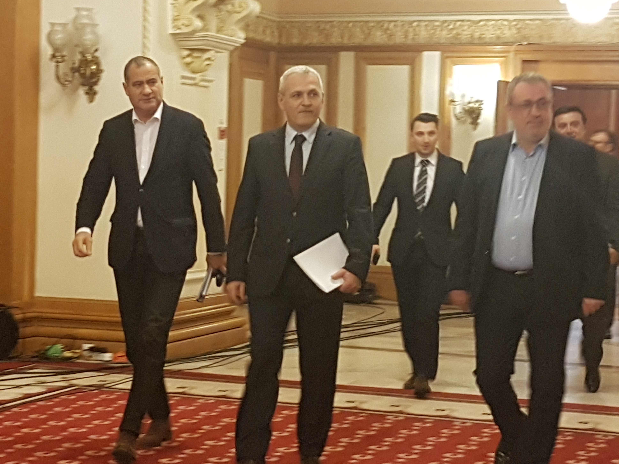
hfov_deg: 65.3
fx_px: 483
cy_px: 227
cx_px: 306
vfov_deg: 51.3
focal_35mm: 27
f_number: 1.7
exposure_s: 1/20
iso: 250
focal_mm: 4.2
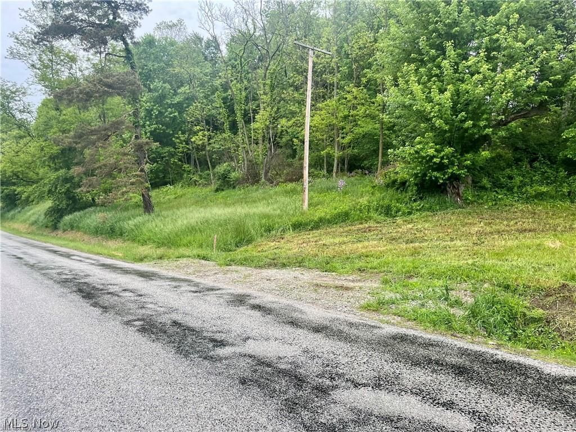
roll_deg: -0.5
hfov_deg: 67.3
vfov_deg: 53.1
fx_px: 433
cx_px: 288
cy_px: 216
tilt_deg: +5.7
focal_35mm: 26
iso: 80
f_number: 1.6
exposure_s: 1/121
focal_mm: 5.1
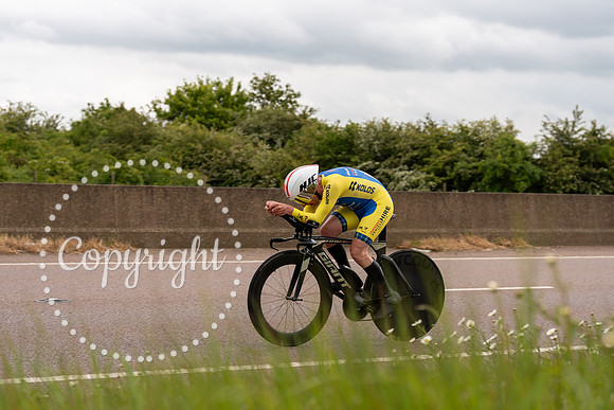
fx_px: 1194
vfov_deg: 19.5
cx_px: 307
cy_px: 205
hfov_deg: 28.8
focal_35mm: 70
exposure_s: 1/1000
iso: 200
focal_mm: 70
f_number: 4
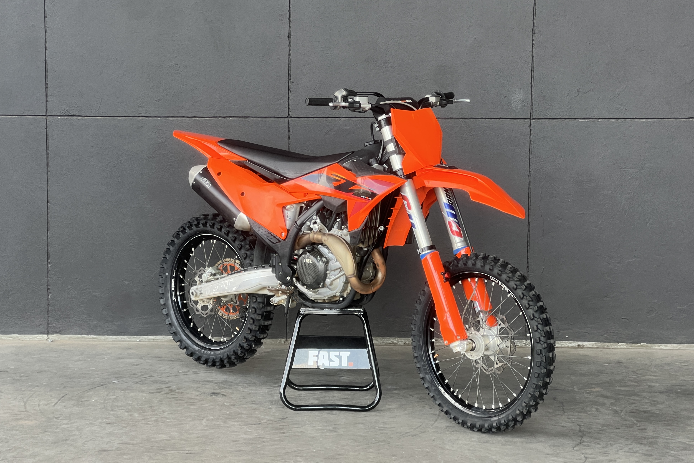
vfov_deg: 16.5
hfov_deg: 24.5
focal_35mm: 83
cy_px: 239
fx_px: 1600
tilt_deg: -6.9
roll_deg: -1.5
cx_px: 355
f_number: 2.8
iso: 64
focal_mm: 9
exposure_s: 1/99
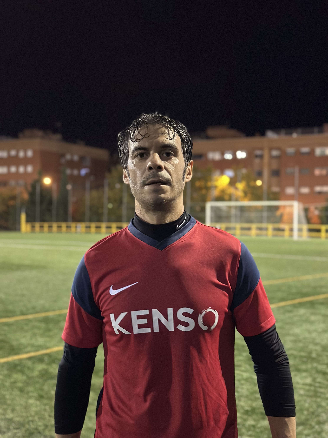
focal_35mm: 48
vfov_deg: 39.7
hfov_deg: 30.3
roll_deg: +0.3
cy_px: 219
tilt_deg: -1.2
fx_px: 606
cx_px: 164
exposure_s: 1/25
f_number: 1.78
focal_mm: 6.86
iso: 800
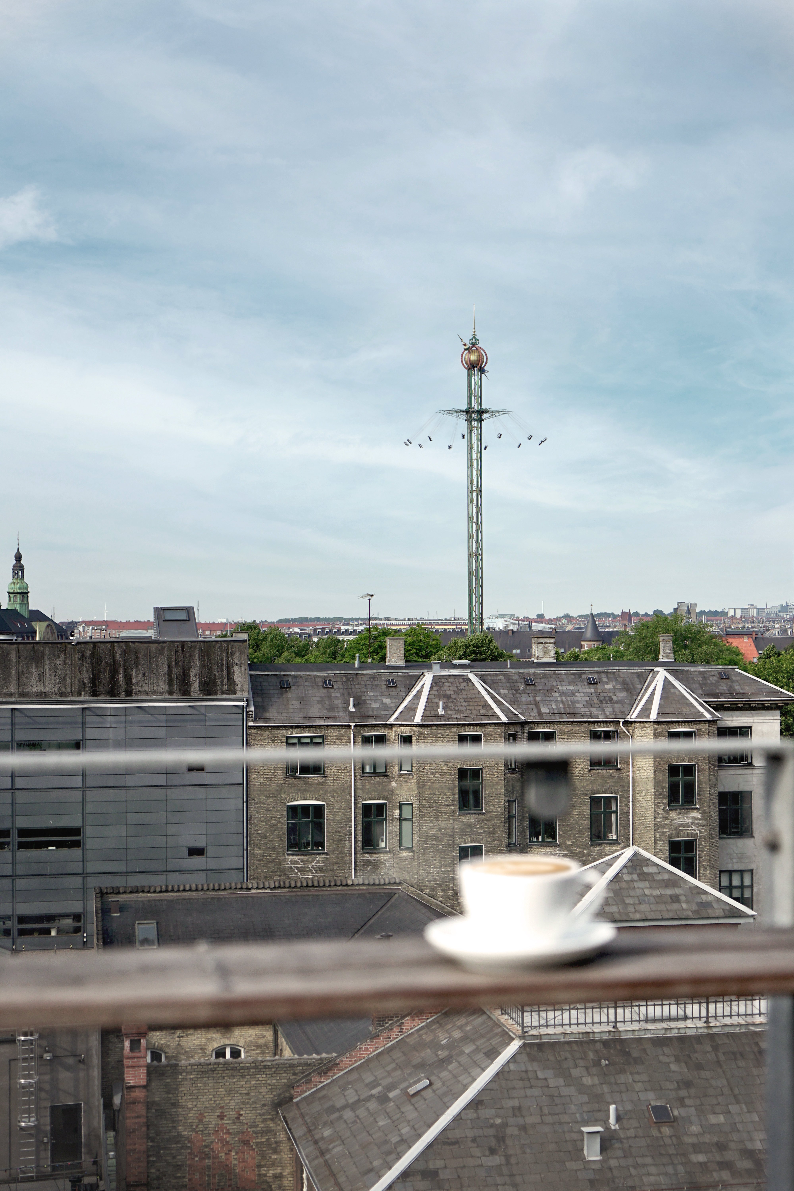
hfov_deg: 27.0
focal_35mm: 50
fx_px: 1654
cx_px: 397
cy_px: 596
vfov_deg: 39.6
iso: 320
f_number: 4
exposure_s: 1/2000
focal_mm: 50
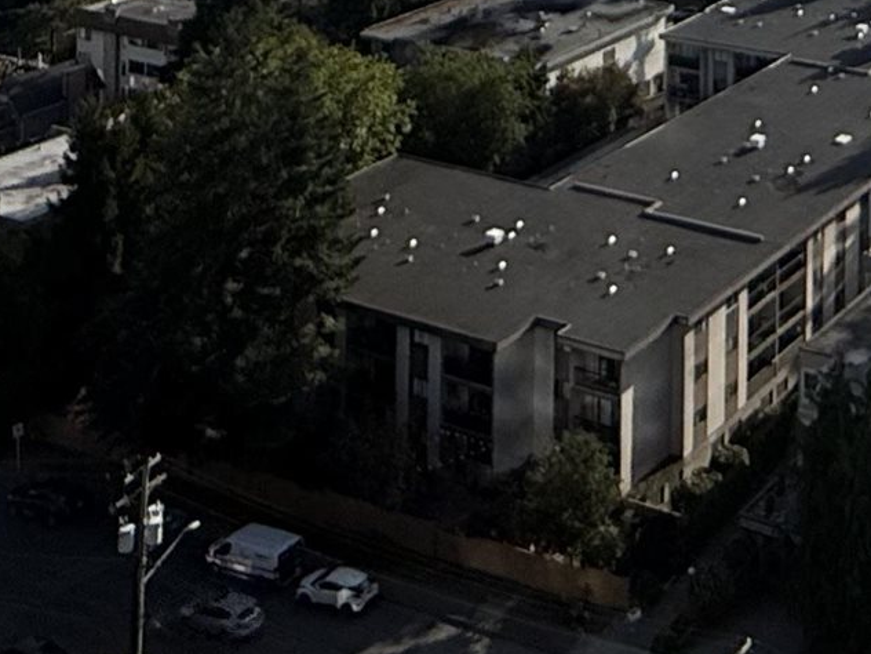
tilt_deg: +1.4
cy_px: -501
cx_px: 933
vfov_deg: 17.7
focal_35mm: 68
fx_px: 1711
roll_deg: -0.8
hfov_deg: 26.5
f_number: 2.2
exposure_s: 1/6173
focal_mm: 2.22
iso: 50
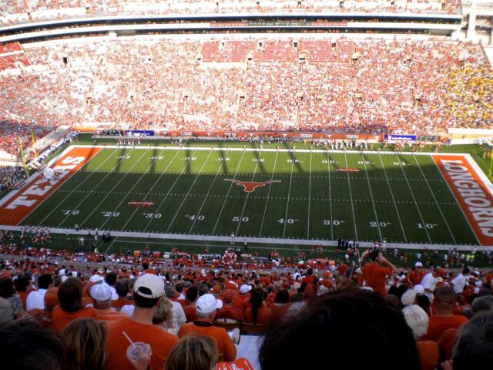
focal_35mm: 35
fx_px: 498
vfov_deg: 40.7
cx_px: 246
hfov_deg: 52.6
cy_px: 185
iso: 80
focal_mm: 6.3
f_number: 4.6
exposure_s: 1/276
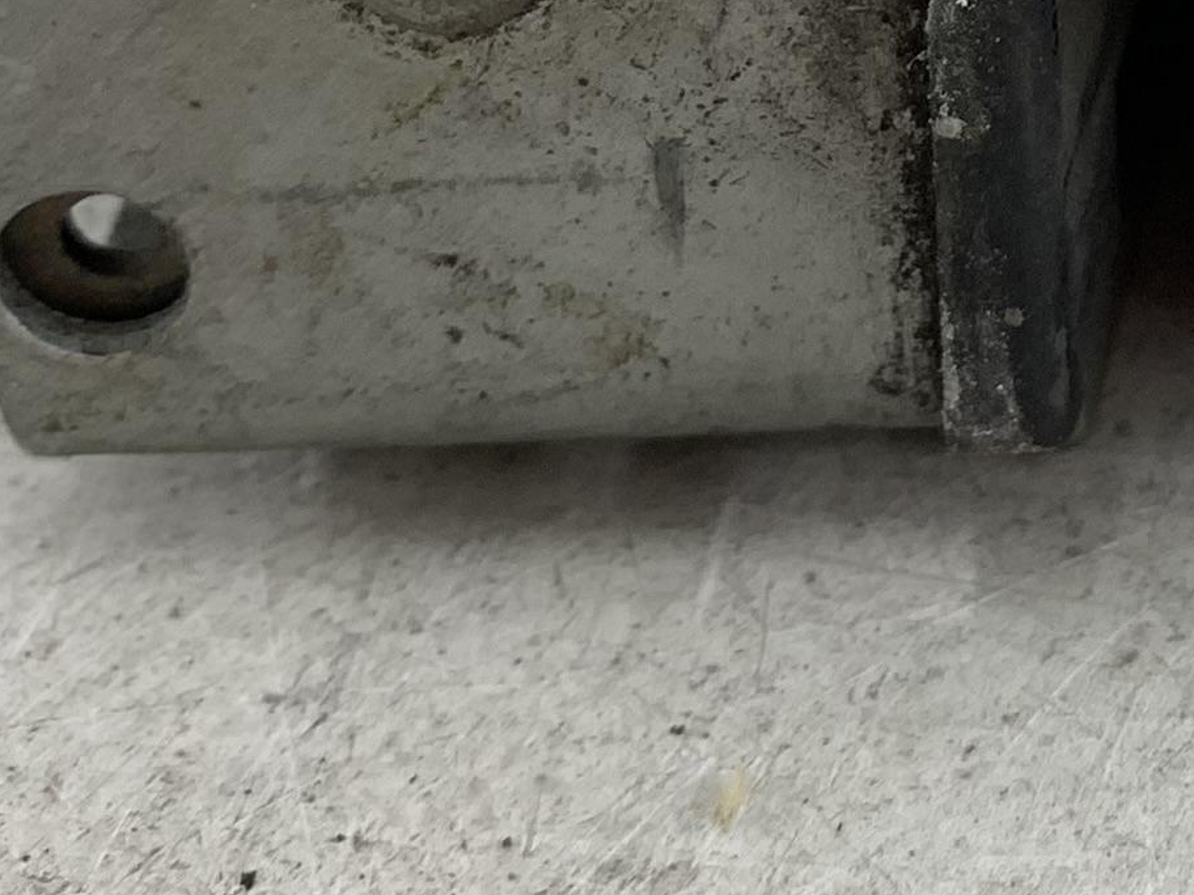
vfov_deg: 12.1
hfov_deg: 15.9
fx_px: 3967
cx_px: 1714
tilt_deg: -23.7
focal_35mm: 115
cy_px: -573
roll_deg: -2.6
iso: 50
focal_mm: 4.25
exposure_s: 1/100
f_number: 1.8
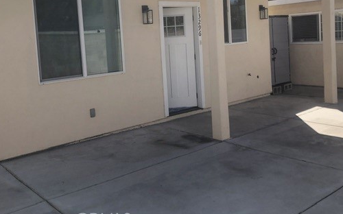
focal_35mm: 38
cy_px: 64
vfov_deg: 33.1
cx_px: 137
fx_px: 355
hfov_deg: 51.2
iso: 20
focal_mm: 4
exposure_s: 1/1799
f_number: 1.8
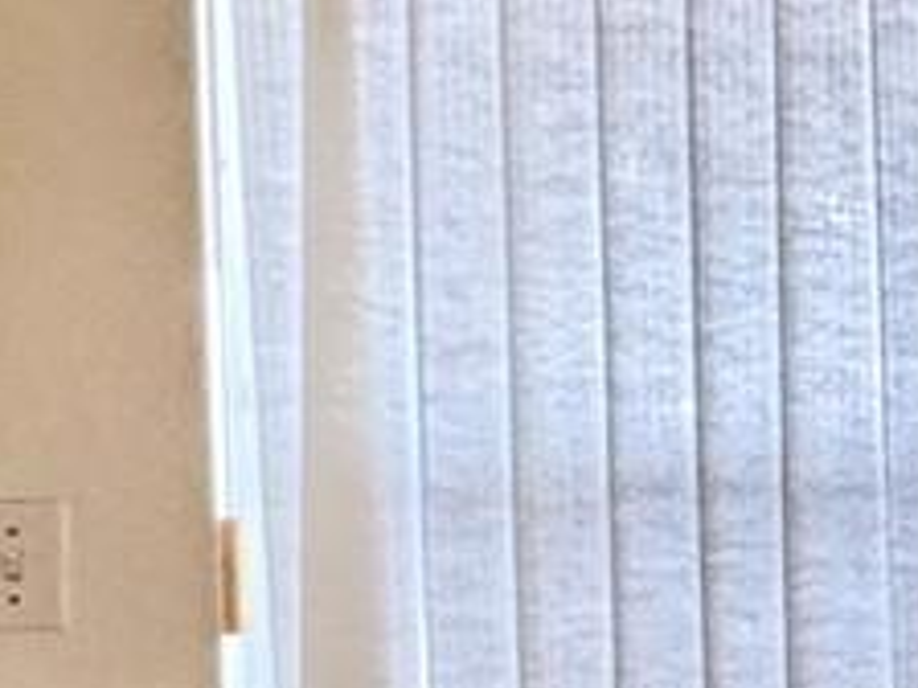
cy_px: 553
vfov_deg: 14.7
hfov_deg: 12.0
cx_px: 2615
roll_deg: +2.1
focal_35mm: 100
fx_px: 2652
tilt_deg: -1.6
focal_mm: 2.22
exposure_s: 1/120
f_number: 2.2
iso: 200
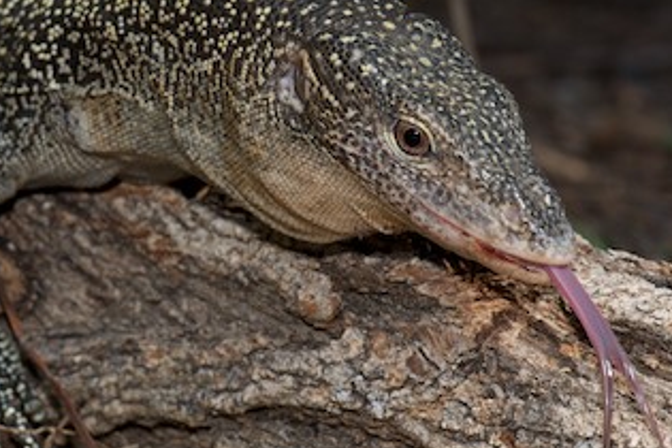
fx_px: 4662
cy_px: 217
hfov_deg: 8.2
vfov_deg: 5.5
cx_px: 160
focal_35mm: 250
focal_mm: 105
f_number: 11
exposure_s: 1/100
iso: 100
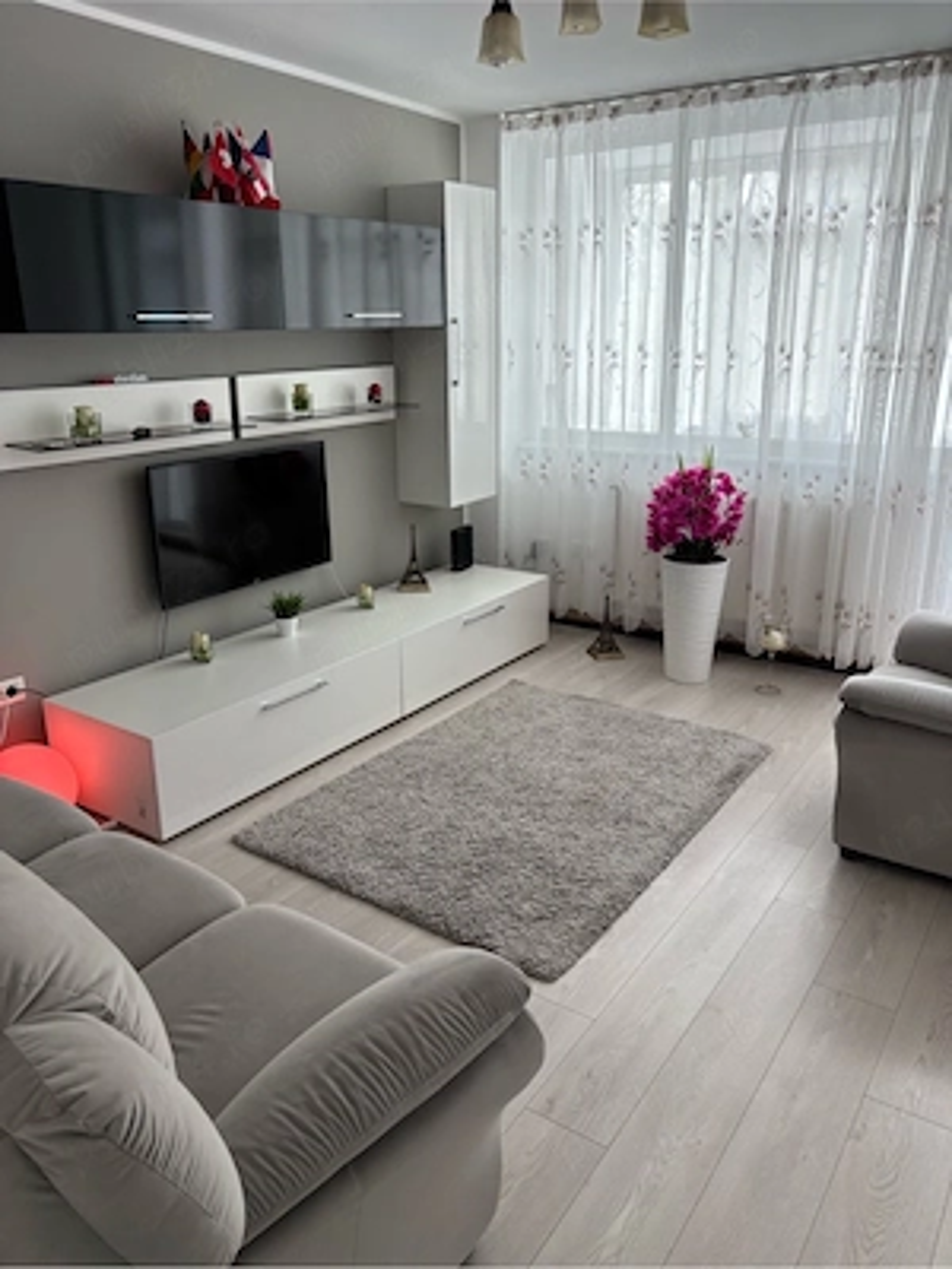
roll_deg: +0.5
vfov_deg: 67.3
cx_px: 476
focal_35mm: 26
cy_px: 634
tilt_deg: -16.9
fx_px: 953
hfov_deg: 53.1
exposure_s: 1/121
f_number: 1.6
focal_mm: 5.96
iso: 64
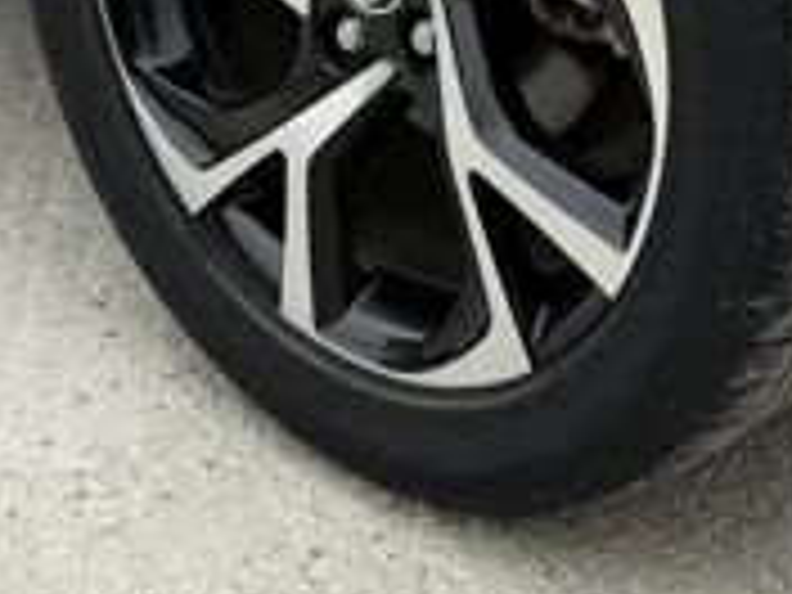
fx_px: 3203
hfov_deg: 14.1
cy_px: -958
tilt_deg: -9.8
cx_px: 567
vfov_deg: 9.2
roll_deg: -1.1
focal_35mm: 140
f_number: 1.78
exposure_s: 1/1437
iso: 80
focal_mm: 6.76
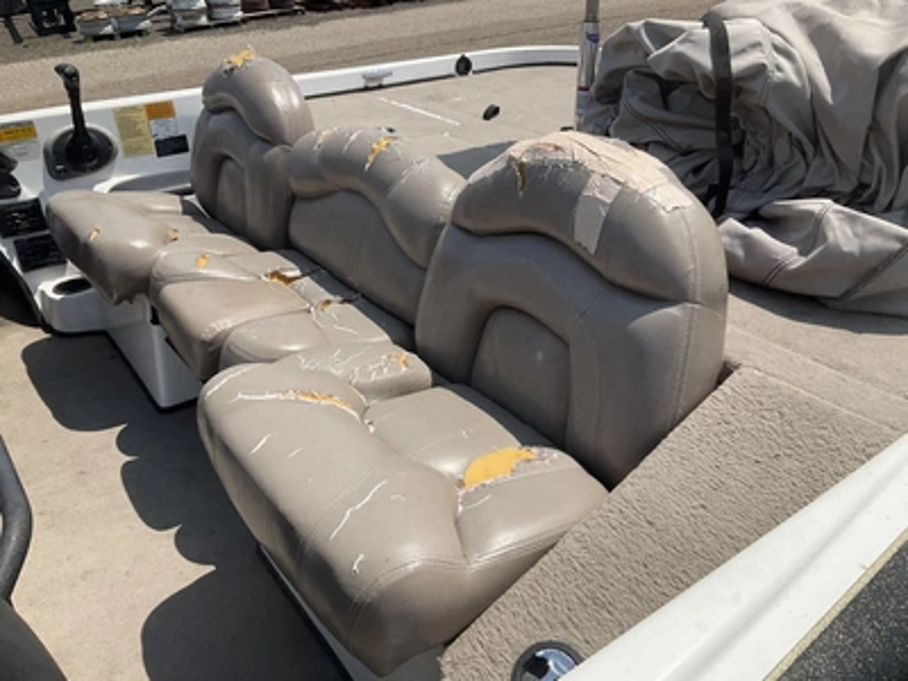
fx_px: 761
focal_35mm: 29
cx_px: 454
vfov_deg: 48.2
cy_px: 340
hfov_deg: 61.7
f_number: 1.8
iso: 25
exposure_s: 1/2538
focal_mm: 3
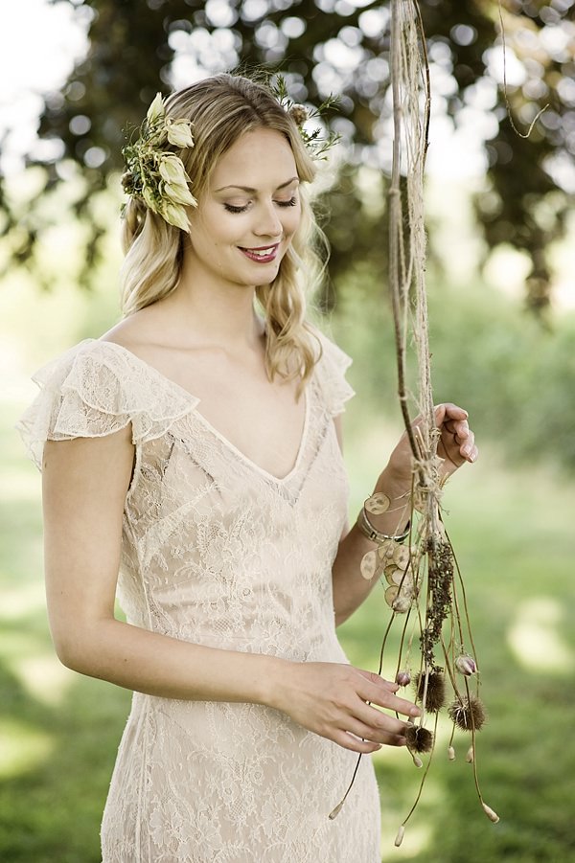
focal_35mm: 85
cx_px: 288
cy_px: 432
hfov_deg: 16.1
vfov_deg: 23.9
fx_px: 2038
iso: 800
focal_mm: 85
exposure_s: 1/1250
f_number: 2.5
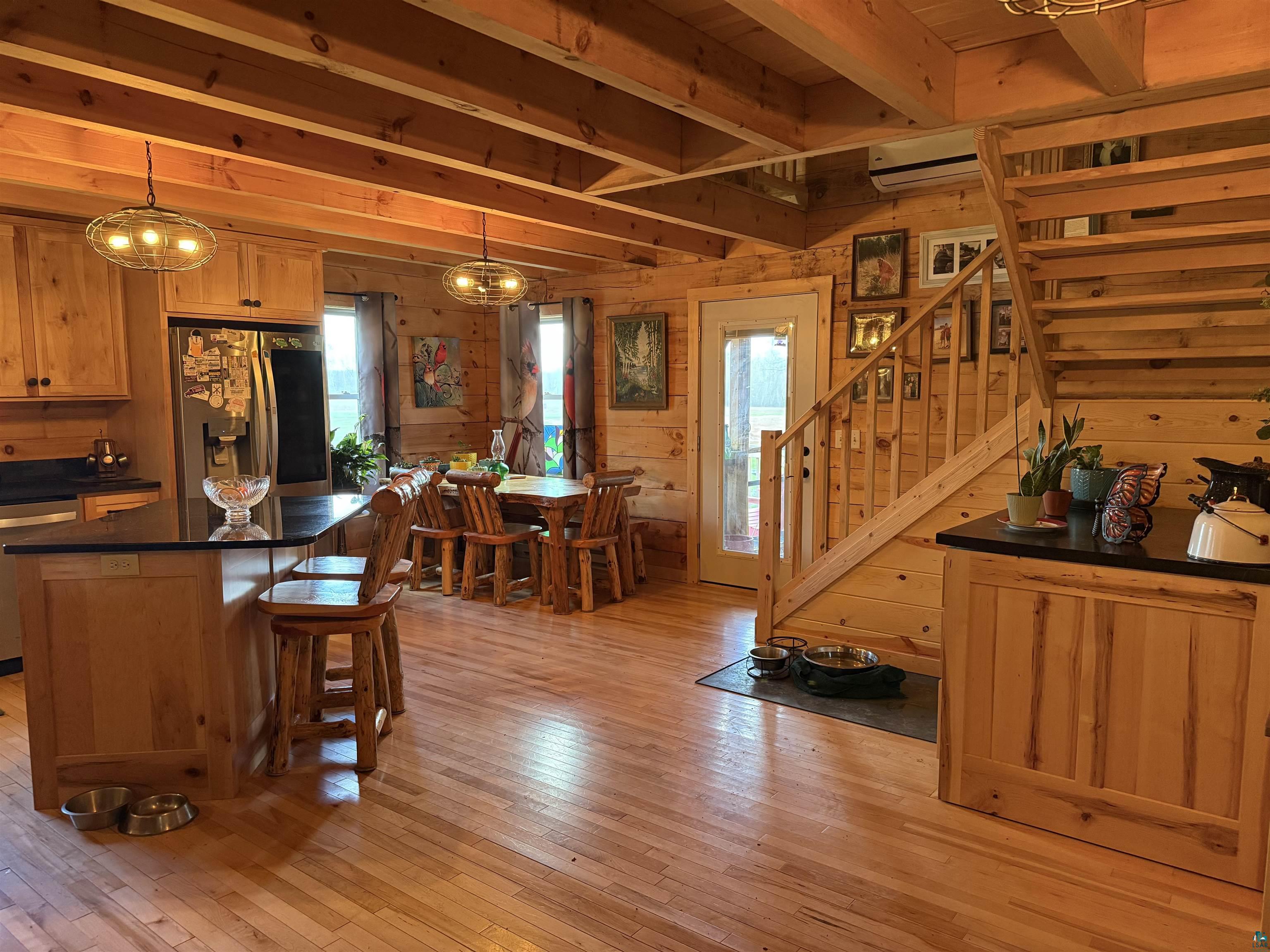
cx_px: 635
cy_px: 476
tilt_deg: -6.0
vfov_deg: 56.8
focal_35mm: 24
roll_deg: -0.3
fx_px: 881
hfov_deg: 71.6
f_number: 1.78
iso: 640
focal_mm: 6.76
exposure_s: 1/60
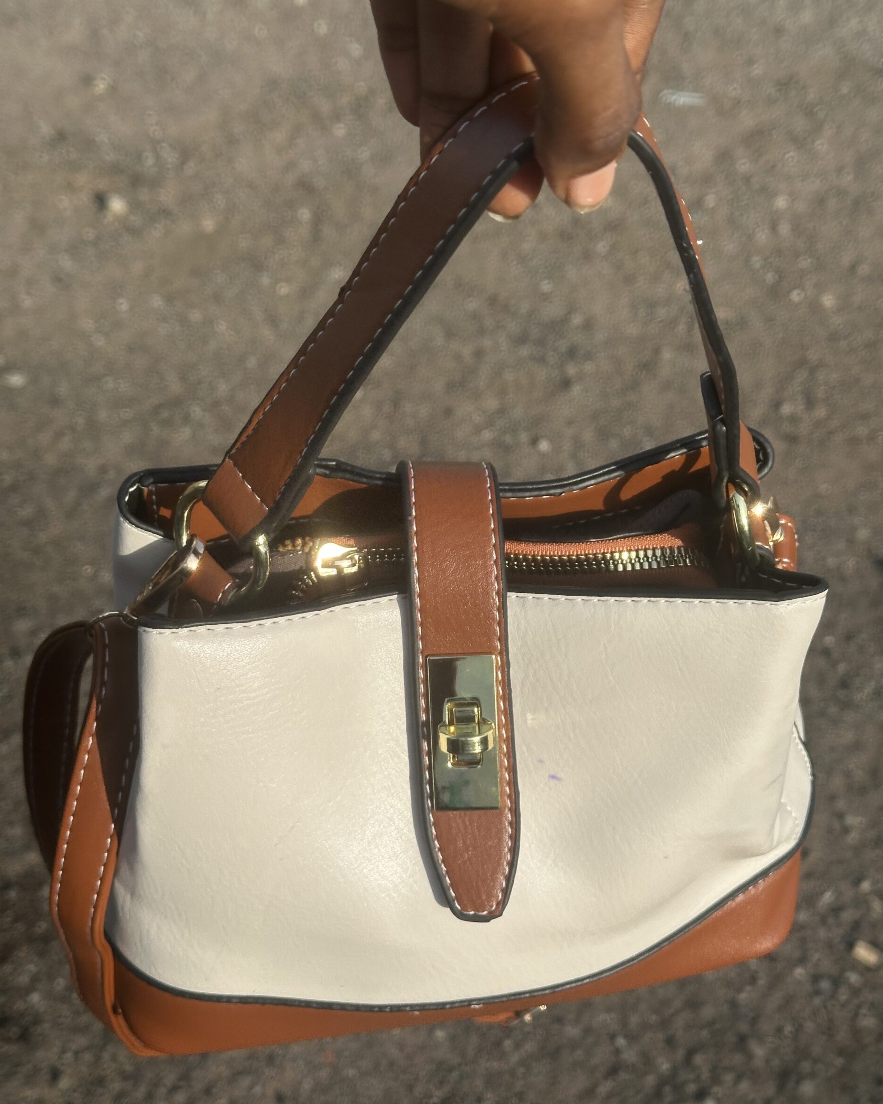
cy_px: 557
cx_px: 437
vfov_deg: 36.7
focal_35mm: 51
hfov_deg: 29.7
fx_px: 1666
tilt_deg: -48.2
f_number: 1.78
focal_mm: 6.86
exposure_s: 1/5263
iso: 64
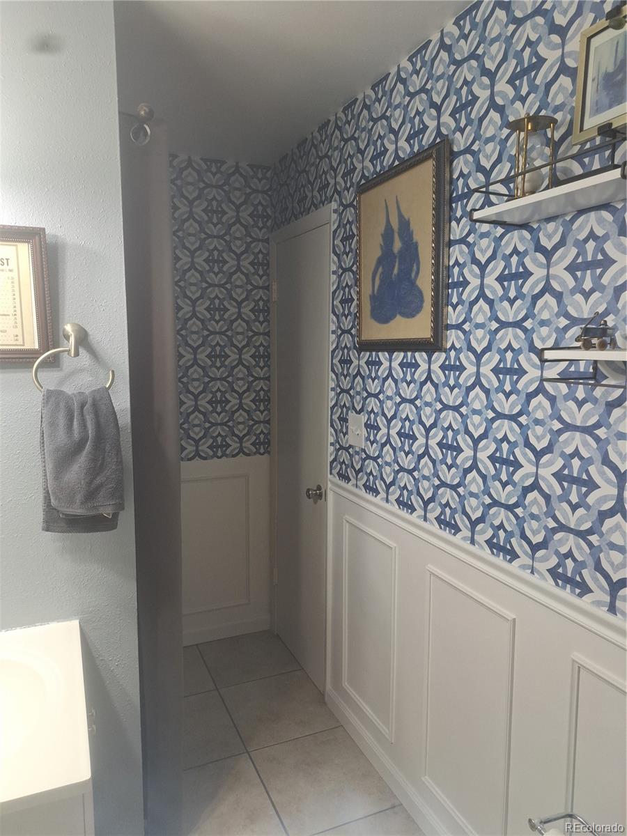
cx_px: 314
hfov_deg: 56.8
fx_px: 580
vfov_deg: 71.6
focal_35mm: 24
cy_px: 418
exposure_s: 1/60
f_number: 1.8
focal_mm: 5.23
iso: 160
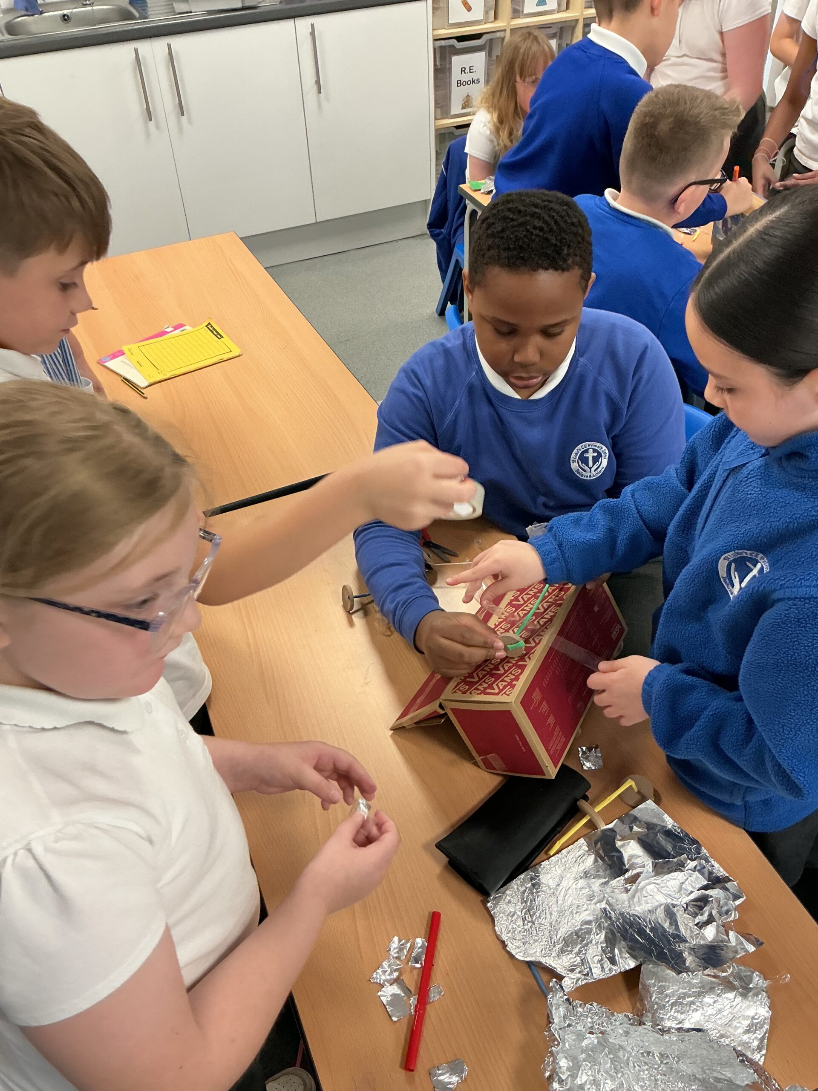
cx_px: 409
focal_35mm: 29
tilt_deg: -43.8
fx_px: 914
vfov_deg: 61.7
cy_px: 546
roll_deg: +5.3
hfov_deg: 48.2
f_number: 1.8
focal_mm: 3
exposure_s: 1/60
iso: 125
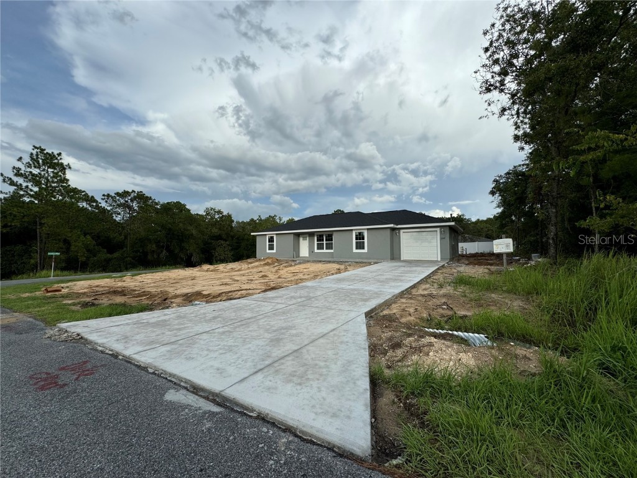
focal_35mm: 14
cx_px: 318
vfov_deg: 85.7
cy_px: 239
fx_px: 258
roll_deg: +0.2
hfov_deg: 102.1
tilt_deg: +2.2
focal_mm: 2.22
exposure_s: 1/1709
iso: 50
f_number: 2.2
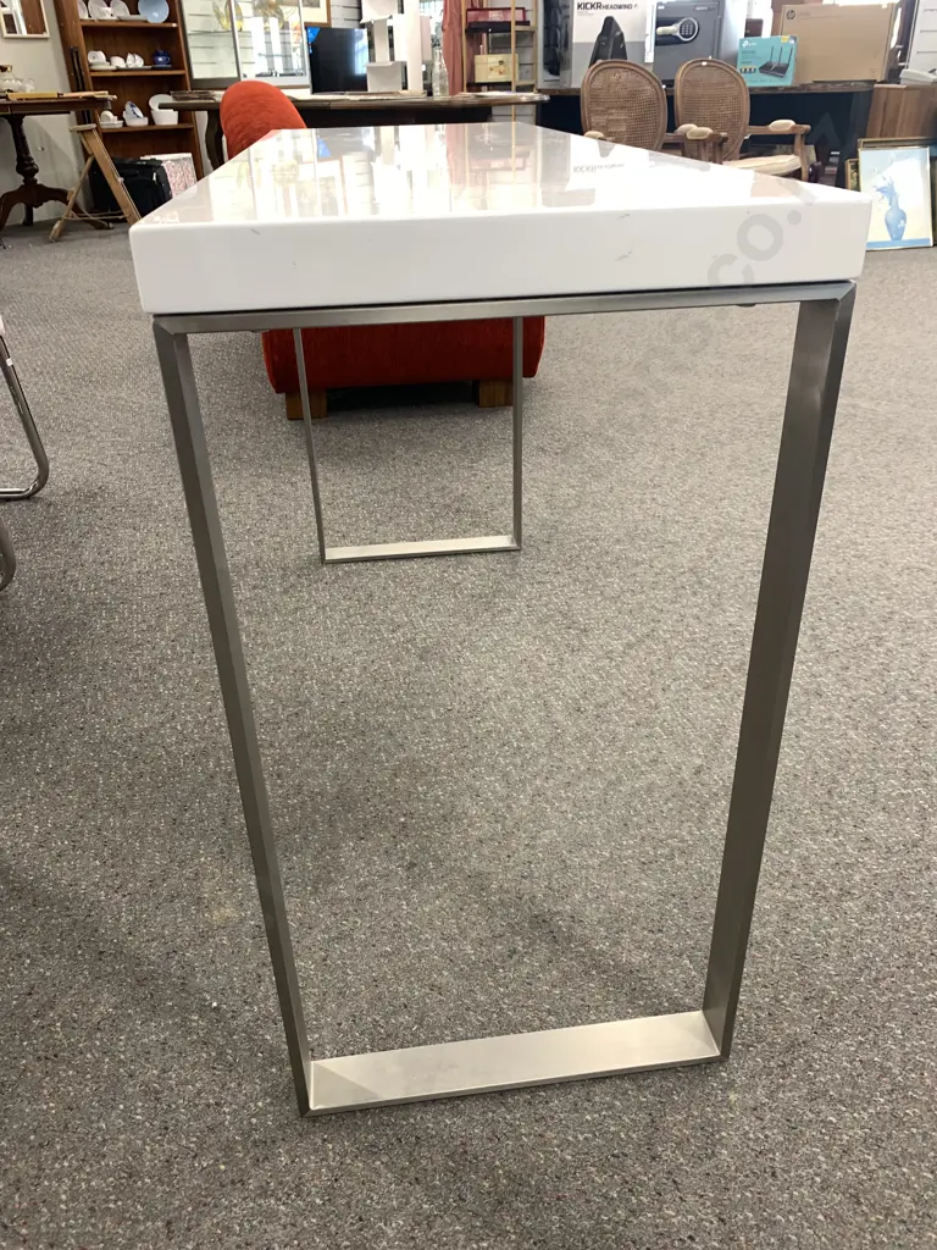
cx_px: 468
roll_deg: +0.9
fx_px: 938
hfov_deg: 53.1
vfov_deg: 67.3
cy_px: 625
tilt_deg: -29.9
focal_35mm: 26
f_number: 1.8
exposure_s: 1/50
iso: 100
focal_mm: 4.25
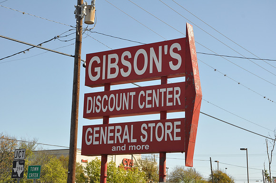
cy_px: 92
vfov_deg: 18.9
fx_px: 551
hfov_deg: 28.1
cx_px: 138
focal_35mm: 72
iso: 200
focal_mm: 48
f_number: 11
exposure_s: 1/125
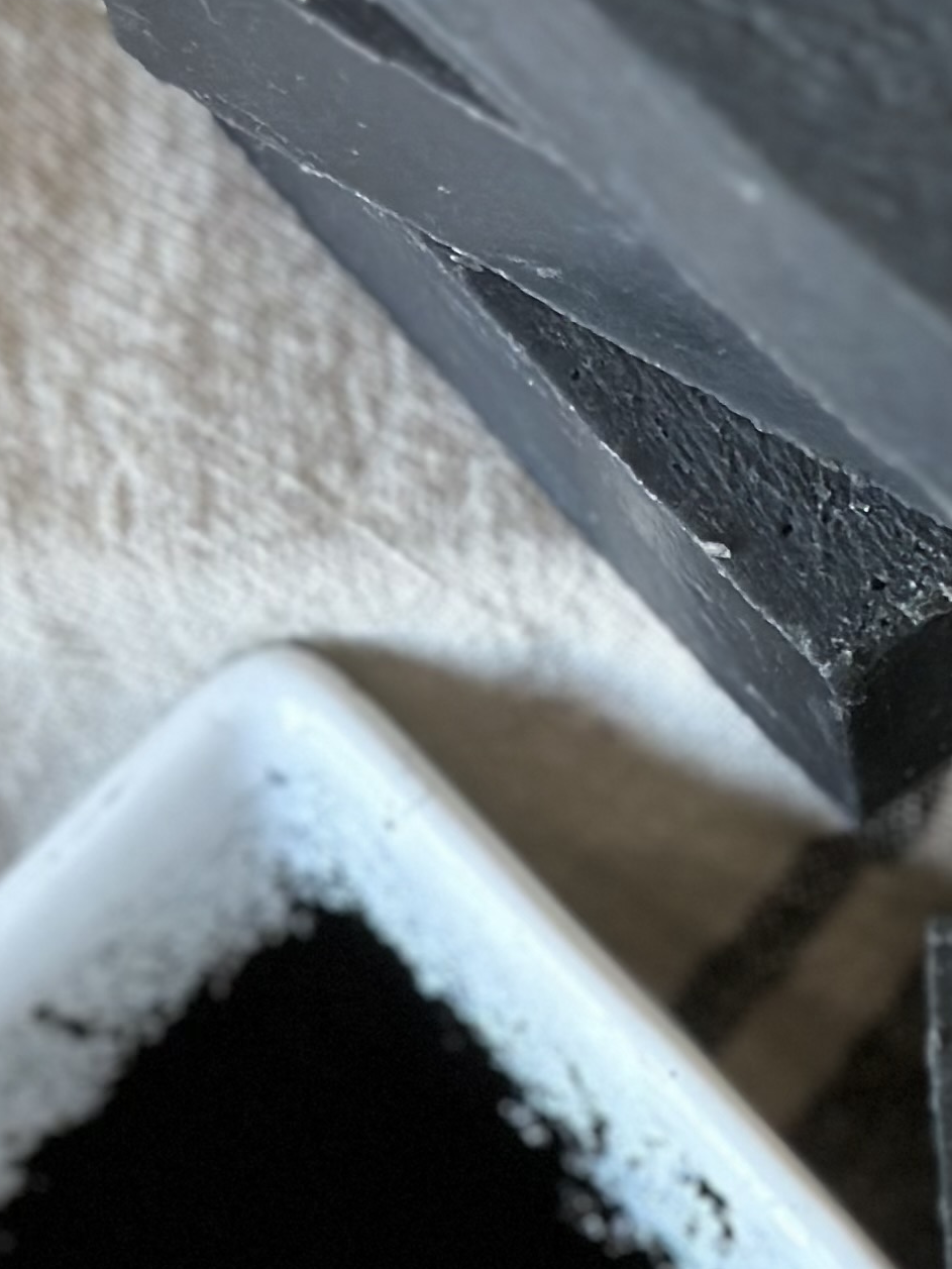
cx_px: 1049
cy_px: 1507
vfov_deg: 12.5
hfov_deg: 9.5
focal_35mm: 154
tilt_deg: -75.2
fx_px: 5646
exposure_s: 1/60
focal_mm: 6.86
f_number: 1.78
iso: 200
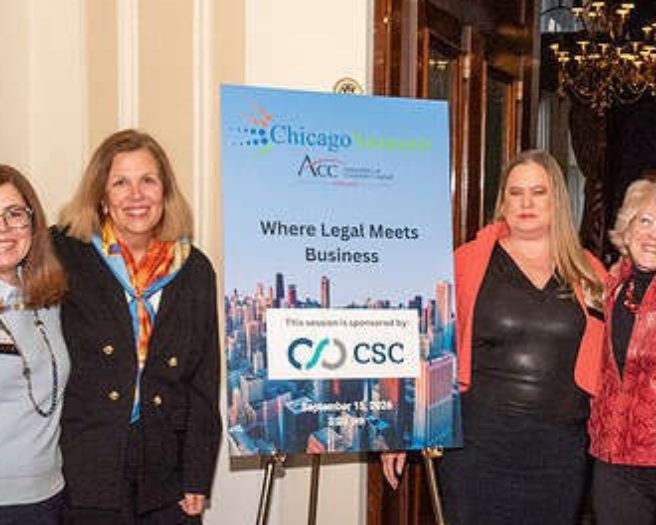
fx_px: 1184
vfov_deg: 24.8
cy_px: 355
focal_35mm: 61
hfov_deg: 30.8
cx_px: 404
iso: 5000
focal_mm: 25
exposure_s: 1/160
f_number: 14
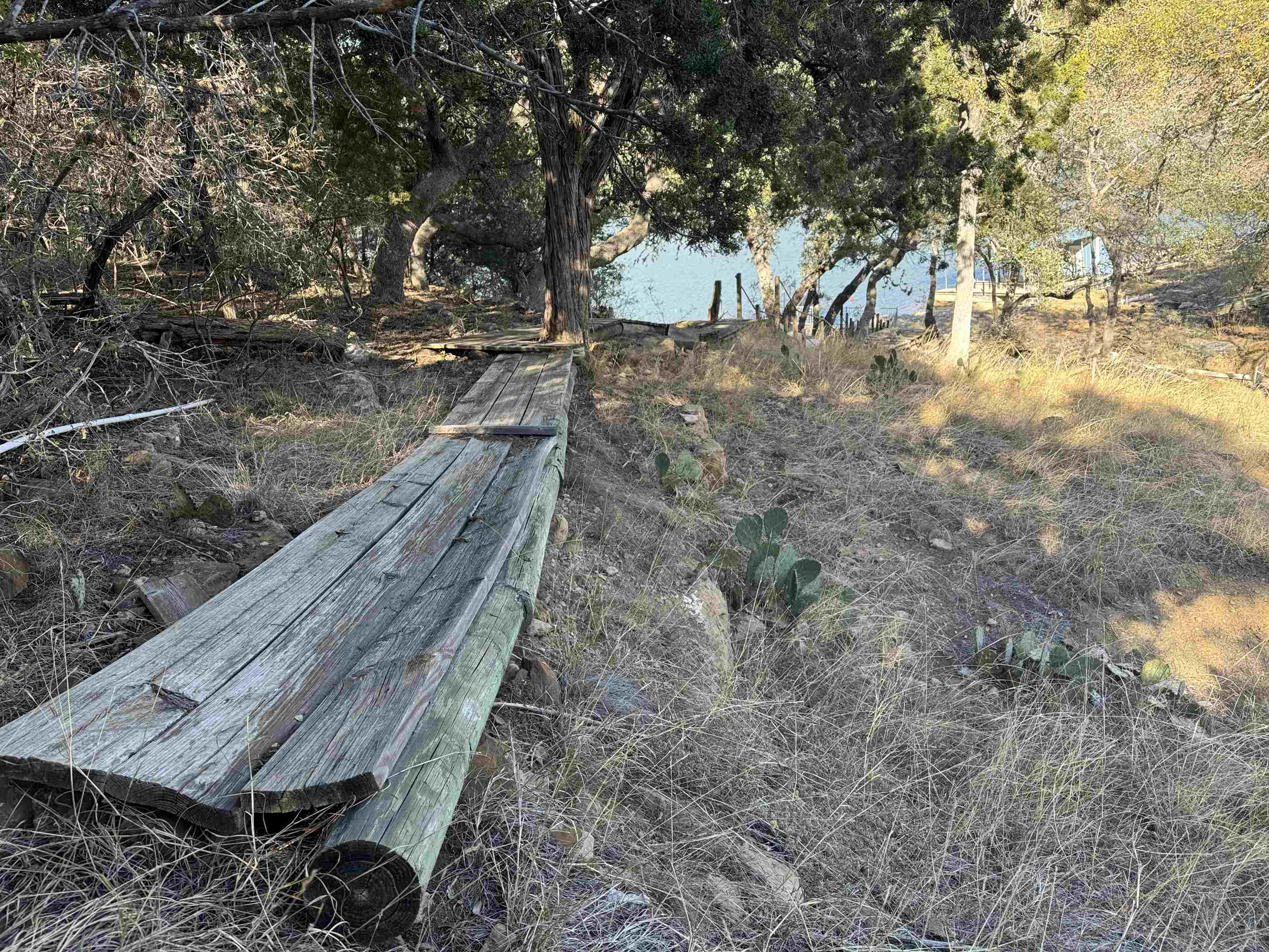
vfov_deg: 56.8
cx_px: 634
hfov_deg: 71.6
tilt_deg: -24.1
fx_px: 880
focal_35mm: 24
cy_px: 476
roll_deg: +3.9
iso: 80
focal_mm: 6.76
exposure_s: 1/277
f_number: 1.78
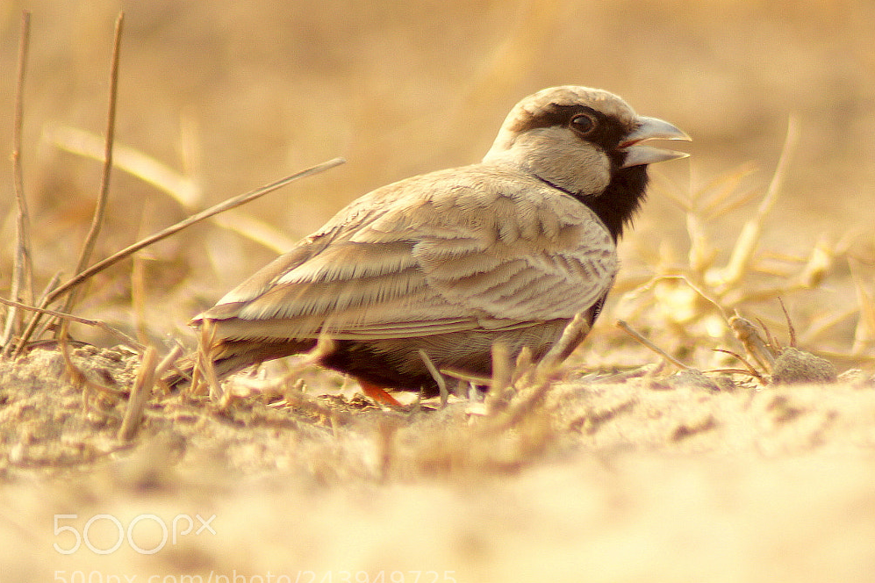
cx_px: 700
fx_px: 17542
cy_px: 182
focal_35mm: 722
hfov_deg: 2.9
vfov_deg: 1.9
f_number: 6.3
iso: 200
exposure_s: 1/160
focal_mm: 300
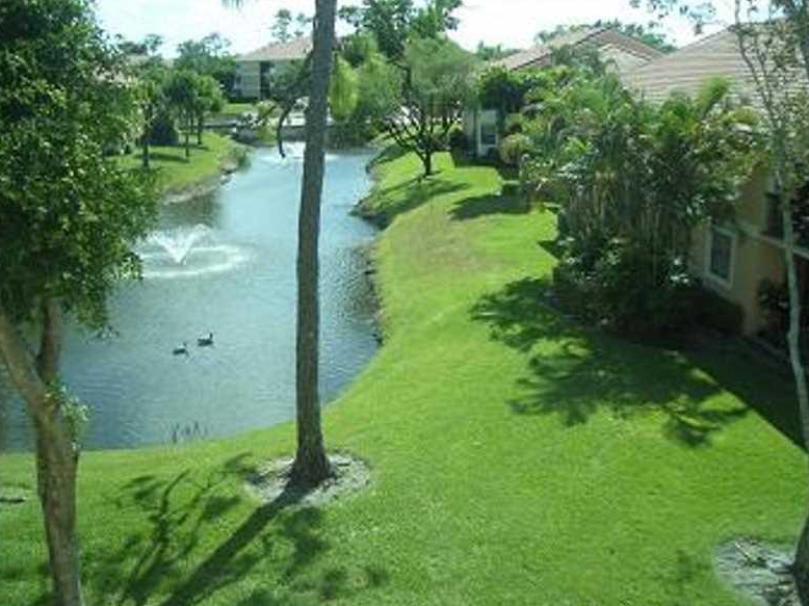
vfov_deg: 39.6
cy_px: 311
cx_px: 402
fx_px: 841
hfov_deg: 51.4
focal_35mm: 36
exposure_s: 1/640
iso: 50
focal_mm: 5.8
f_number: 2.6
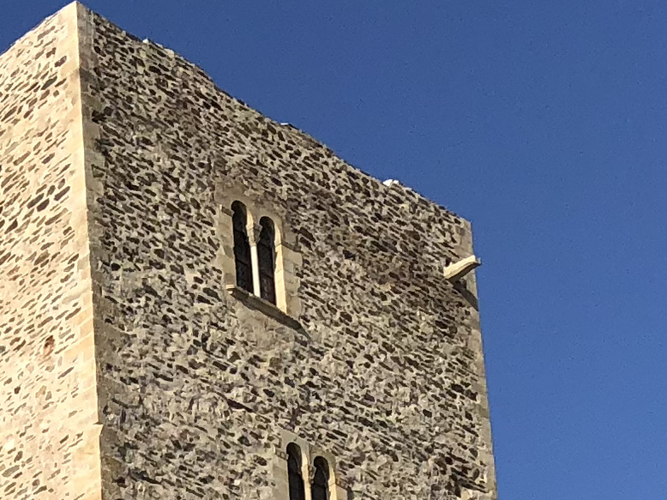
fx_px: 2774
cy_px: 1253
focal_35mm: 144
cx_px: -344
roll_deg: +0.4
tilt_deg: +17.8
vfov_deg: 9.1
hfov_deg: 13.0
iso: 20
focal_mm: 4
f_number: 1.8
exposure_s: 1/2404
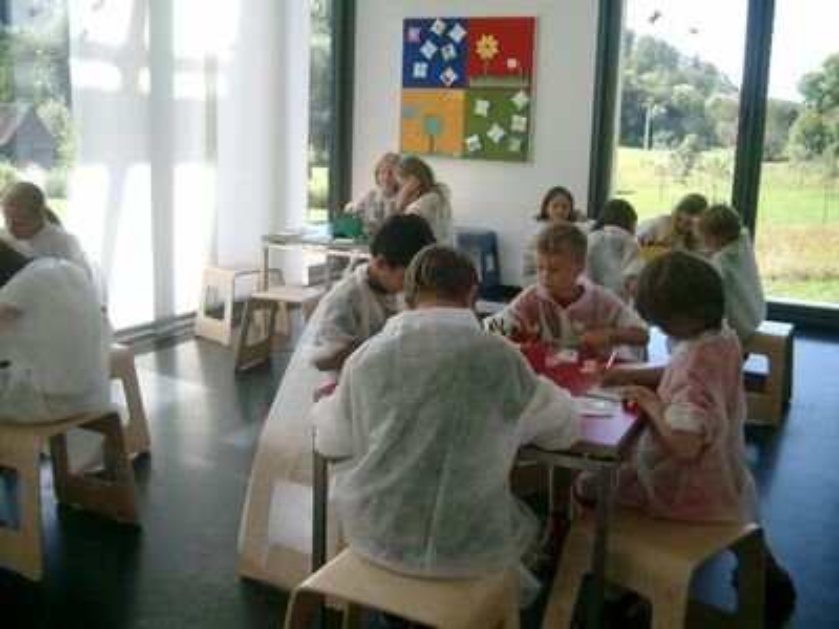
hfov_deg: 50.1
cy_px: 314
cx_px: 420
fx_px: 897
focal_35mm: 37
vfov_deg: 38.7
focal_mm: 7.6
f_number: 2.6
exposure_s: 1/250
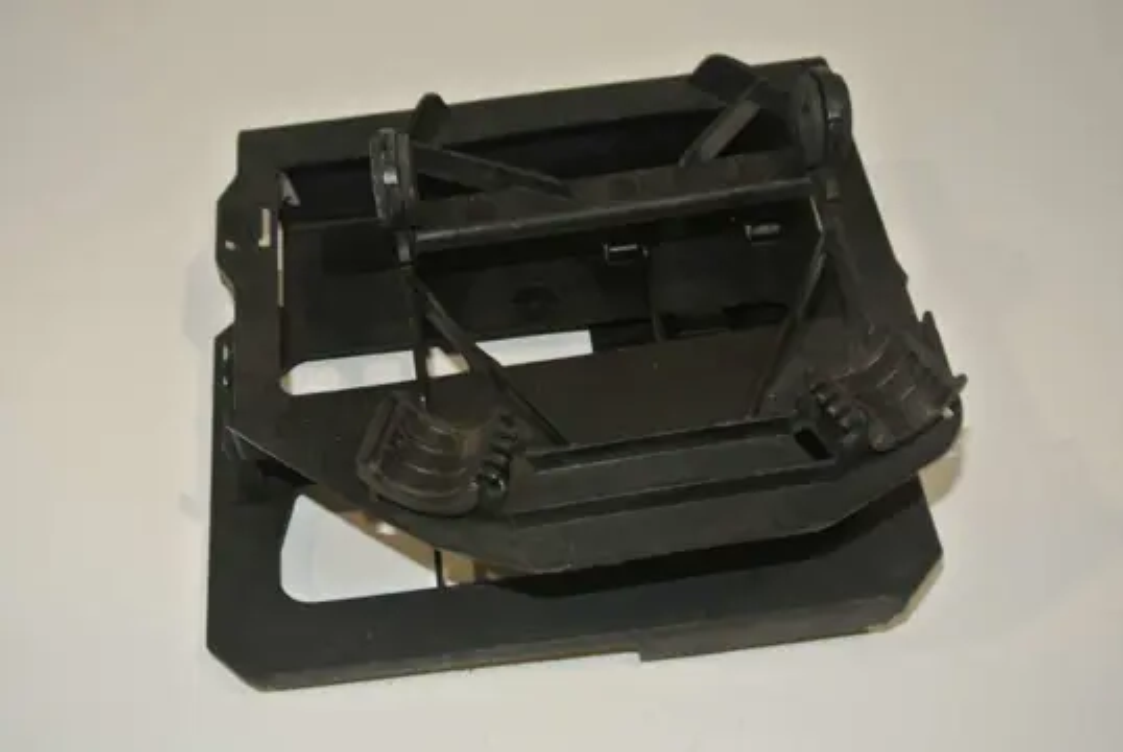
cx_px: 562
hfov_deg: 41.9
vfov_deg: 28.7
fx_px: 1468
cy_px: 376
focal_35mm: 47
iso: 200
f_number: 4.5
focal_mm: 17.5
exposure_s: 1/60
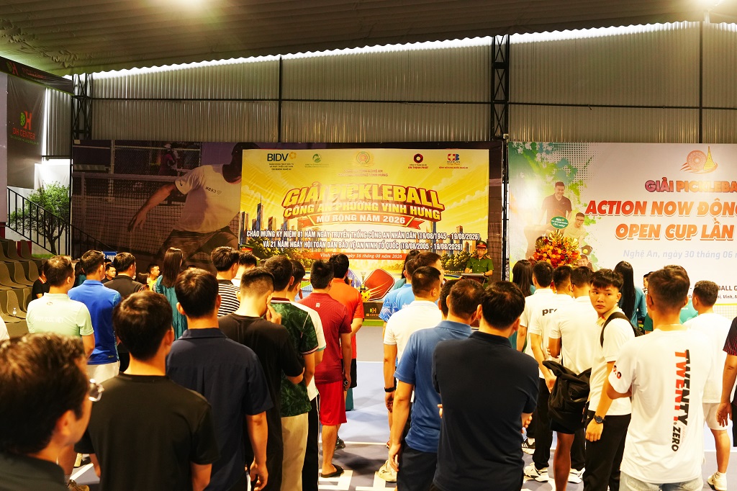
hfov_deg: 53.1
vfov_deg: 36.8
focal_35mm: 36
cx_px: 368
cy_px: 246
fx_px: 737
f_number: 4
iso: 1000
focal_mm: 24
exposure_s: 1/60
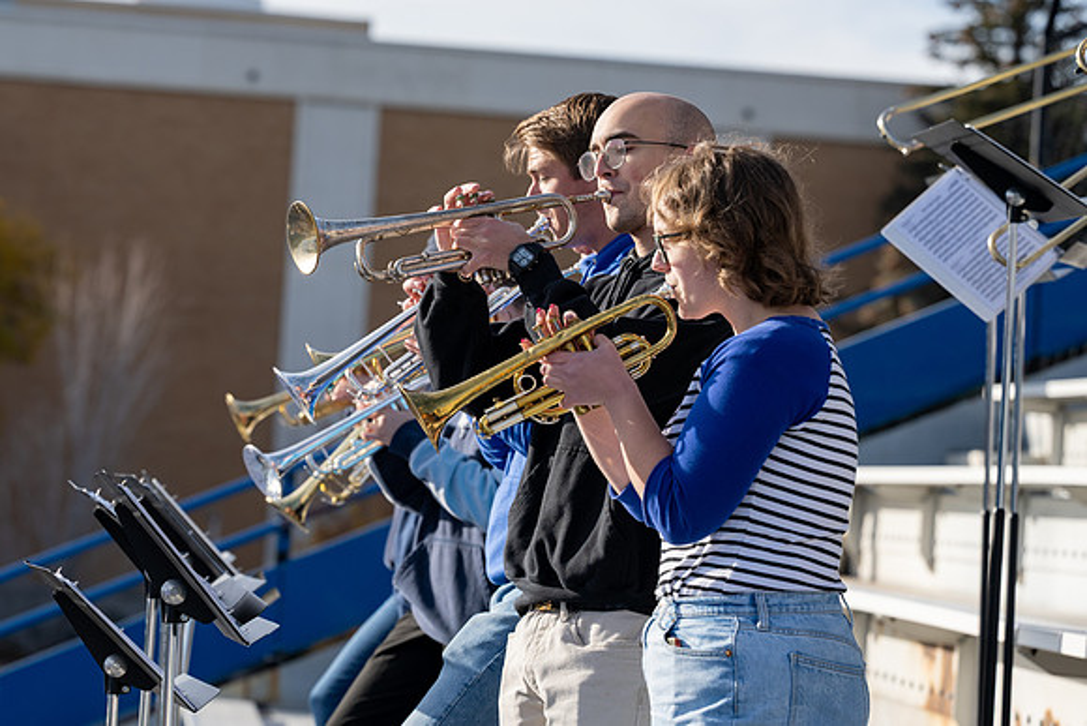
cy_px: 333
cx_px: 441
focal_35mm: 141
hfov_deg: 14.5
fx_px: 4272
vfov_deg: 9.7
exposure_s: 1/1000
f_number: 4
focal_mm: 101
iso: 100
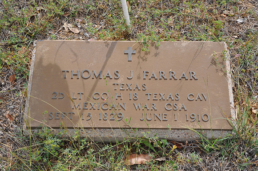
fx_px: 451
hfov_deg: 31.9
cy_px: 86
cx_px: 129
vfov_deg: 21.5
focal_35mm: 63
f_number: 7.1
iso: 200
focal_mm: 42
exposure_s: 1/200
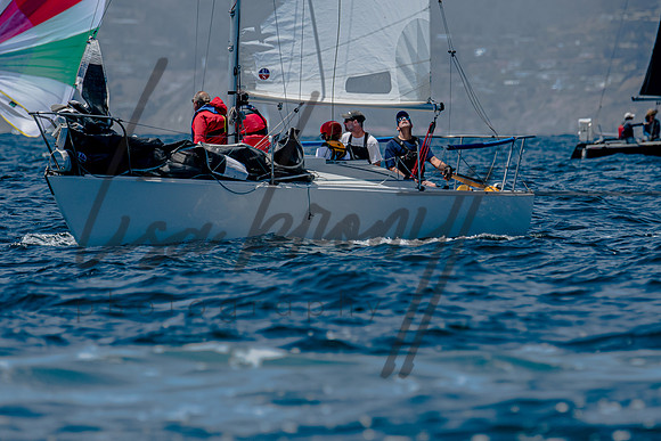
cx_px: 379
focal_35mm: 587
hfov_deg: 3.5
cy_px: 251
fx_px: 10788
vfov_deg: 2.3
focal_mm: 340
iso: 200
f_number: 5.6
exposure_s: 1/2000
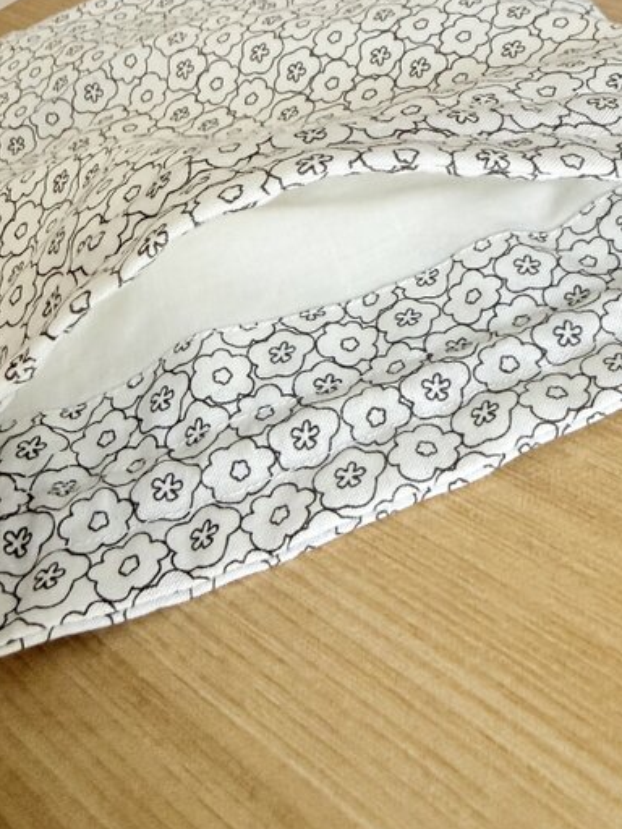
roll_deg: +14.2
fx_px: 958
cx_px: 434
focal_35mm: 40
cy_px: 215
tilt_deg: -33.8
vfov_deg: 45.3
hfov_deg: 35.5
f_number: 2.2
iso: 320
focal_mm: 2.22
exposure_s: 1/60
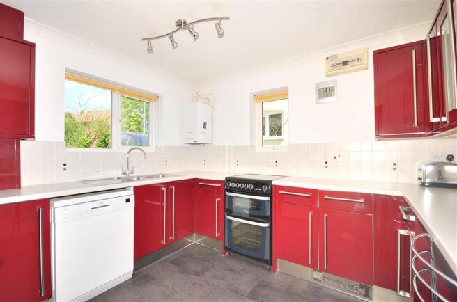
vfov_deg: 77.0
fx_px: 190
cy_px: 151
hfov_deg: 100.5
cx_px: 228
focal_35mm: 15
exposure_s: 1/125
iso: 200
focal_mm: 10
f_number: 5.6
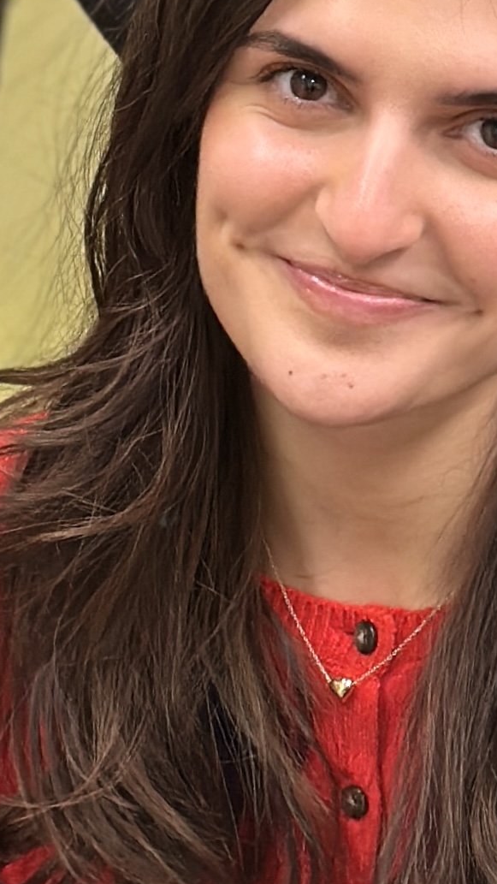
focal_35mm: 176
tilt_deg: -20.3
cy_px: -263
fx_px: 4124
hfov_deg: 6.9
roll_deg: -4.0
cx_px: -62
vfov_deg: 11.9
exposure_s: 1/60
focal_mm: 6.86
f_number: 1.78
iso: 250
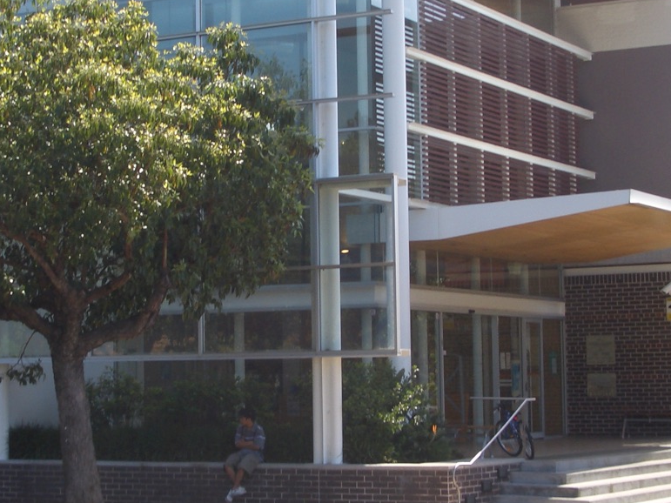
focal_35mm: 89
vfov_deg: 16.6
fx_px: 1725
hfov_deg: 22.0
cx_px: 312
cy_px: 198
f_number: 5
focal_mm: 8.2
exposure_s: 1/160
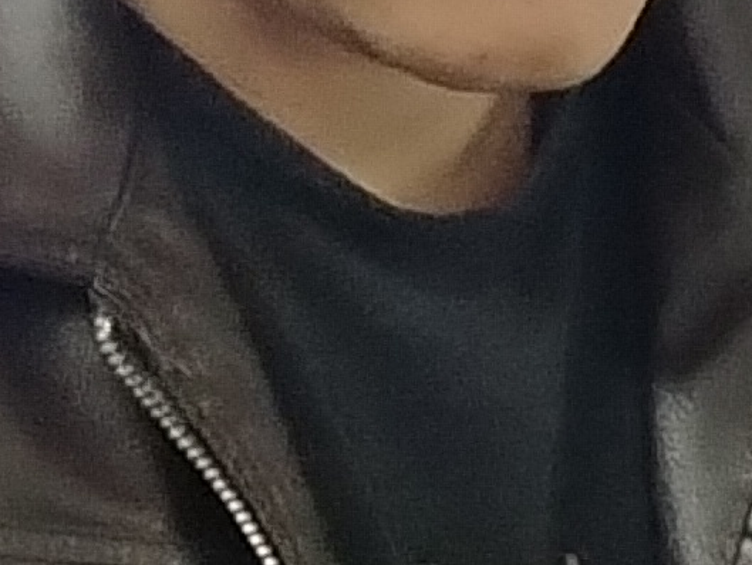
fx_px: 5584
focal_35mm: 257
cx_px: 2058
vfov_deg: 5.7
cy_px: 1083
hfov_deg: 7.1
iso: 3931
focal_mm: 5.25
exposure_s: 1/100
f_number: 1.75
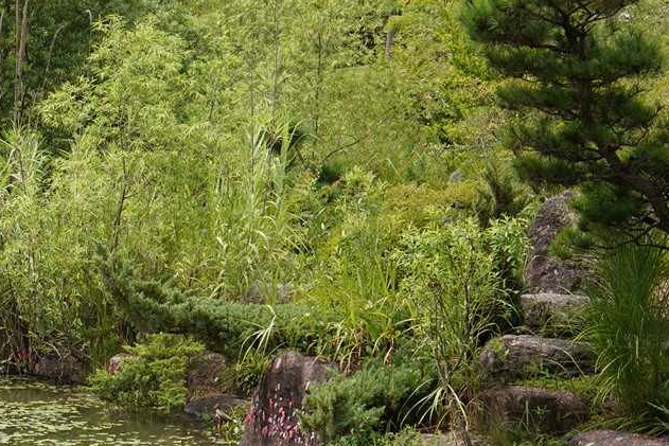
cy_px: 460
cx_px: -344
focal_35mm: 111
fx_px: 2063
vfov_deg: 12.2
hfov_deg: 16.7
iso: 100
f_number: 10
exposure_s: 1/100
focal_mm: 35
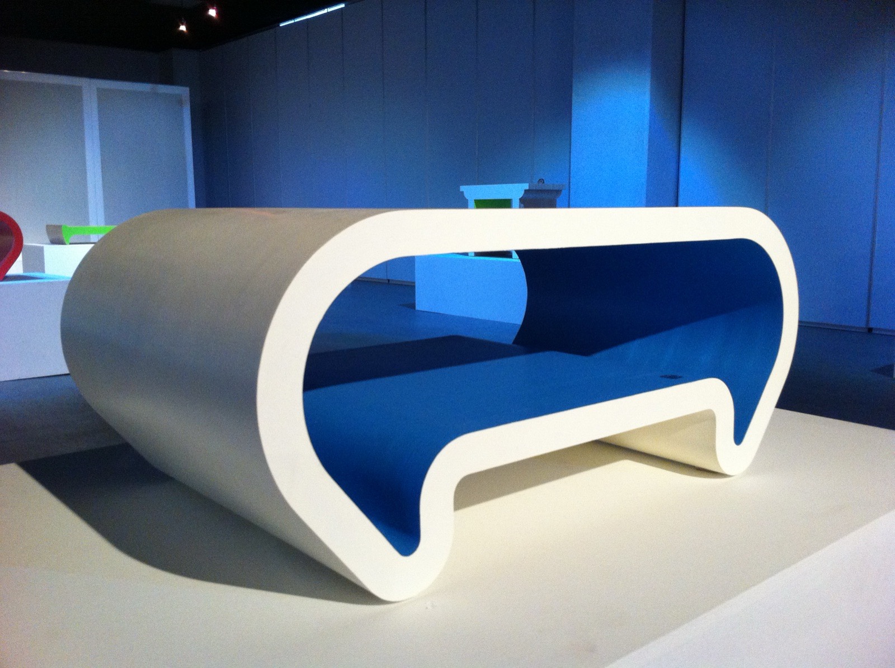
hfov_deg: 52.7
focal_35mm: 35
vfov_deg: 40.6
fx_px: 904
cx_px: 448
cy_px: 334
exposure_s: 1/17
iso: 320
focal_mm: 3.85
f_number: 2.8
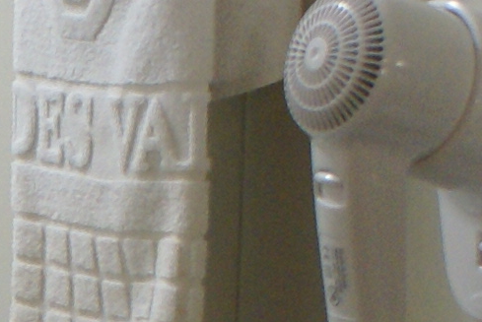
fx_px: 2868
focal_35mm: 214
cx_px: -275
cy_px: 433
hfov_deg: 9.3
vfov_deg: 6.4
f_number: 3.5
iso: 500
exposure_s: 1/20
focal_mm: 18
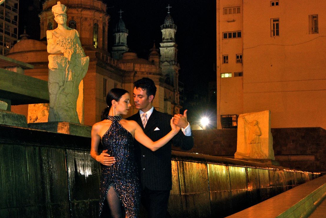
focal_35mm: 61
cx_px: 141
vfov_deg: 22.2
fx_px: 553
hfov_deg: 32.8
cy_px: 157
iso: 400
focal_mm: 28
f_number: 5
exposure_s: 1/4
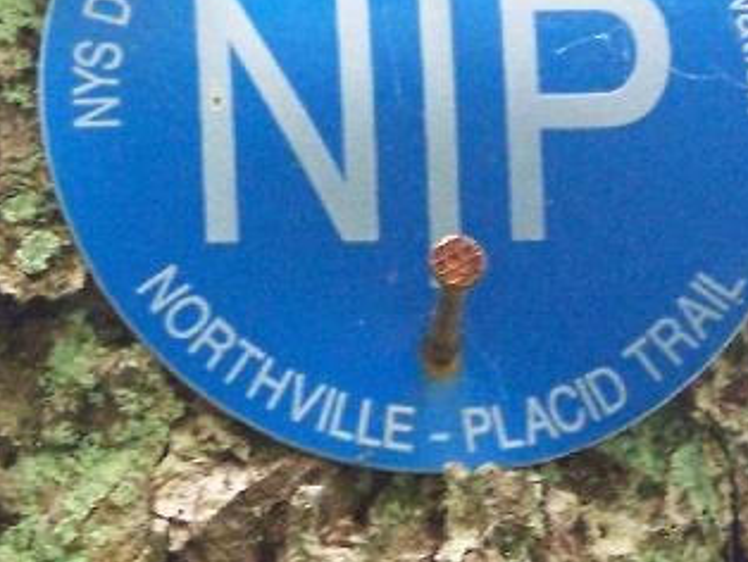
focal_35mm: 381
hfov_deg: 5.2
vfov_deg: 3.9
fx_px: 8239
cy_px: 67
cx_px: 550
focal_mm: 19.4
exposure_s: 1/60
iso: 400
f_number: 3.2
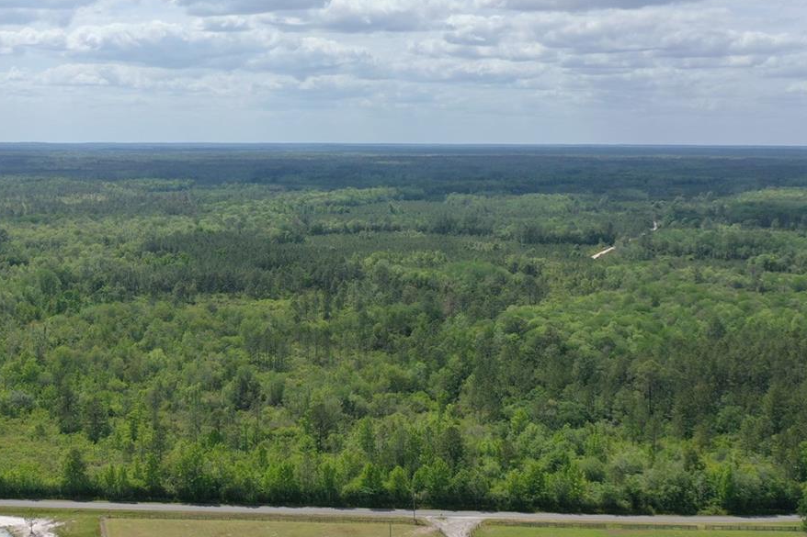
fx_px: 1143
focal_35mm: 51
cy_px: 307
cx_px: 344
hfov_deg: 38.8
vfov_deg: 26.4
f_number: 2.8
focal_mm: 10.26
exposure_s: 1/2500
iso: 100
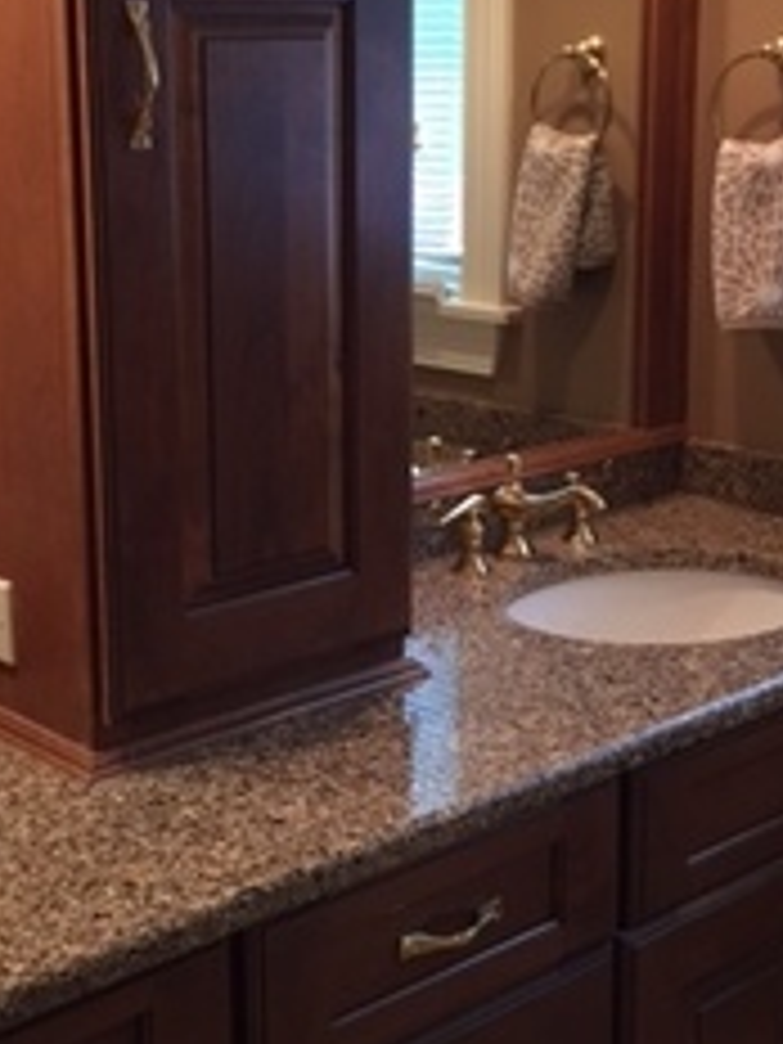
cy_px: 436
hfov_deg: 24.4
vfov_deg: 32.1
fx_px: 1810
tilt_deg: -10.5
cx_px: 306
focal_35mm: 60
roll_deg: +0.8
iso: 125
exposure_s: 1/30
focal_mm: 4.15
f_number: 2.2
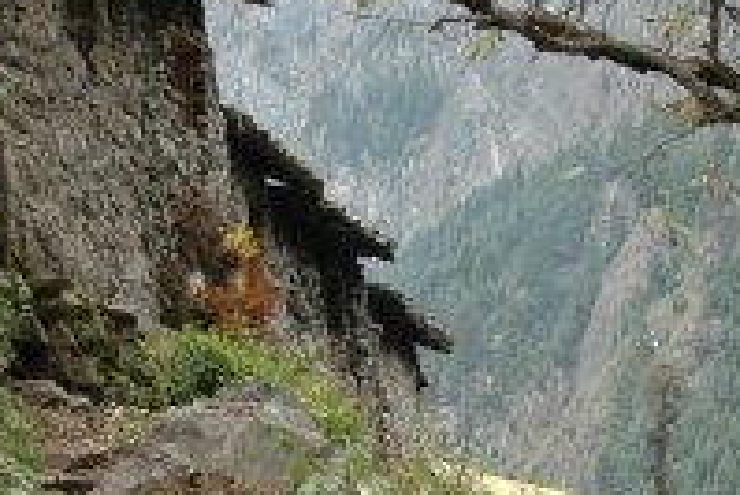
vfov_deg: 10.0
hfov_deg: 15.1
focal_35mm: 136
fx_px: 2794
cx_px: 275
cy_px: 569
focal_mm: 25
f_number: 3.8
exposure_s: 1/50
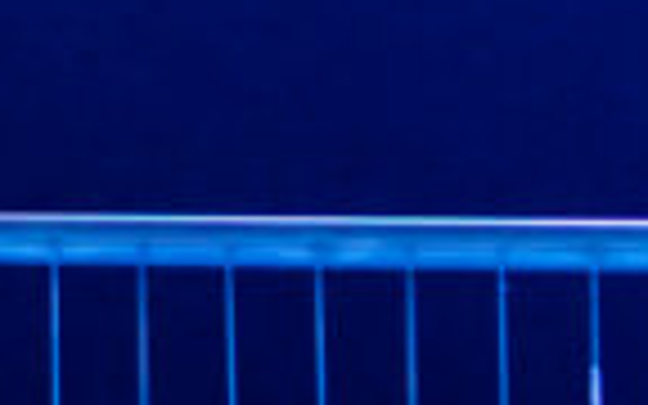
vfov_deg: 3.9
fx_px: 5775
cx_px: -765
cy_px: -574
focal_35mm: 327
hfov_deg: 6.2
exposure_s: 1/160
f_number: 2
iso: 2000
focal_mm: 30
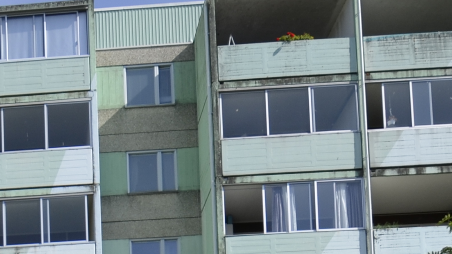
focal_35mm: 70
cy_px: 586
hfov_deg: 27.3
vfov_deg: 13.4
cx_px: -59
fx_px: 839
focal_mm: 10
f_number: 8
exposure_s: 1/250
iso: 110
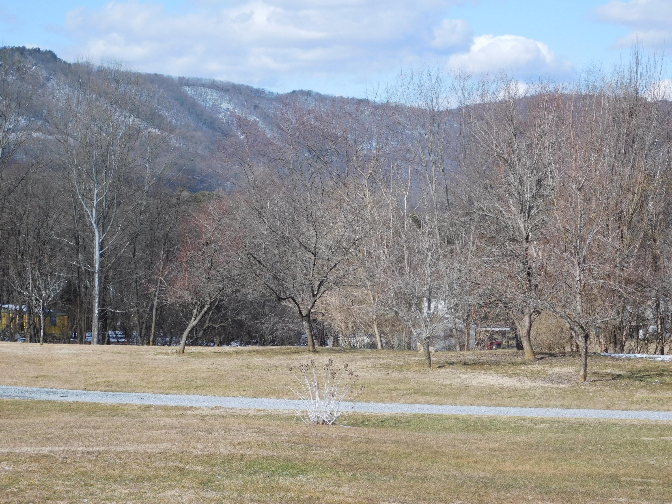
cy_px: 252
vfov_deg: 16.2
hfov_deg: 21.5
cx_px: 336
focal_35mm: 91
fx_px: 1767
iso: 125
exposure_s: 1/800
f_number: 4.5
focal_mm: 16.1
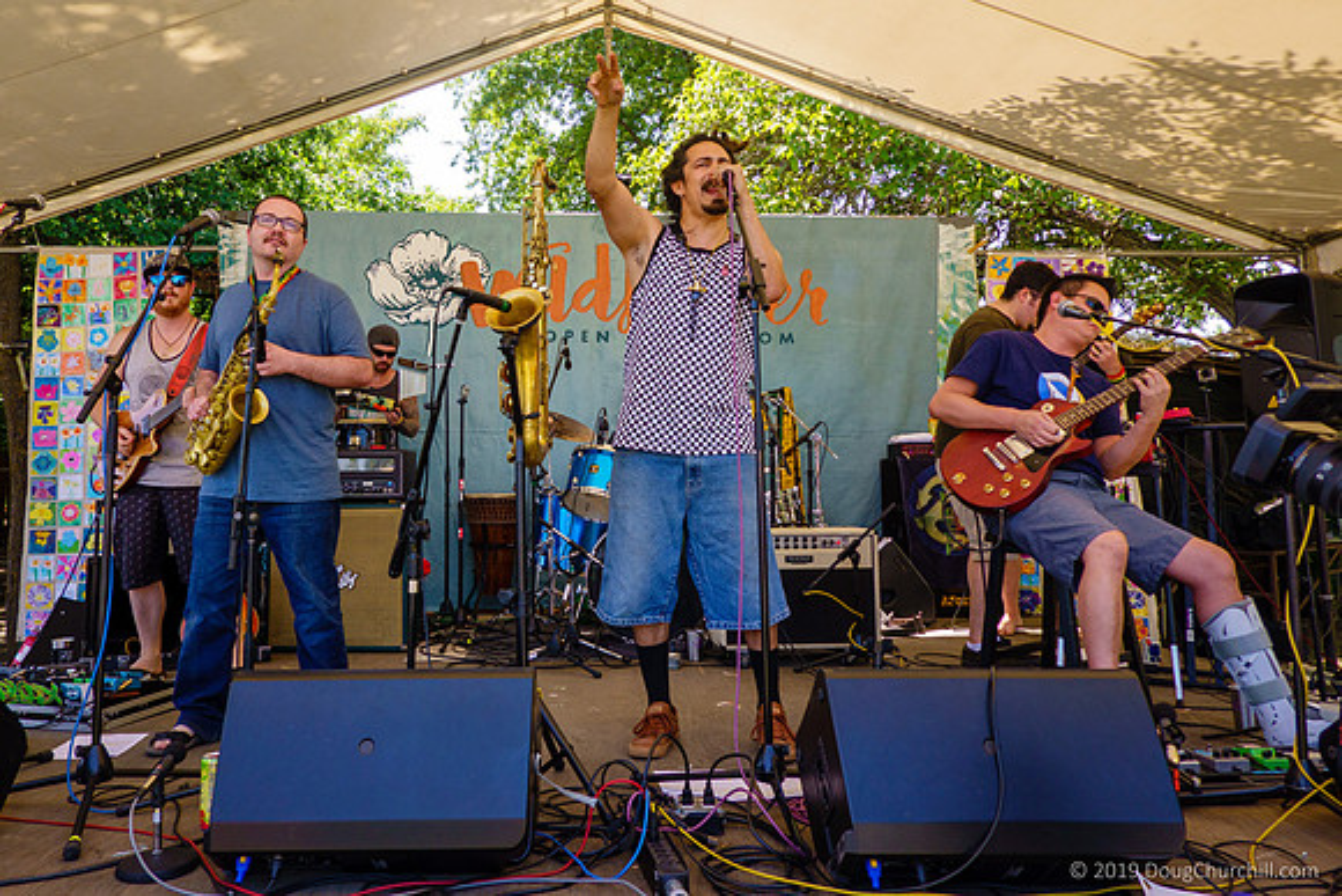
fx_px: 1030
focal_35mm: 28
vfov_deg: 46.9
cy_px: 398
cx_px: 571
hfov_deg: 65.8
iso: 125
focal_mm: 9
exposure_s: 1/250
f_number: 2.8
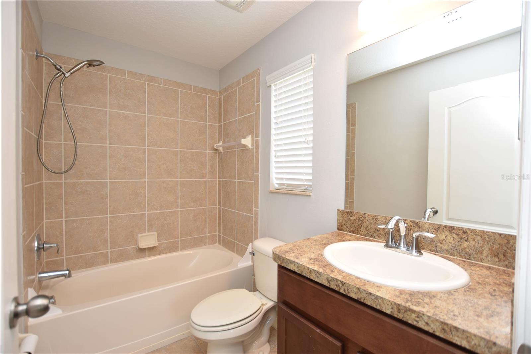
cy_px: 177
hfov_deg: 100.4
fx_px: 221
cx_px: 266
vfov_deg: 77.3
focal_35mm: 15
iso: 200
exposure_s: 1/60
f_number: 4
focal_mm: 10
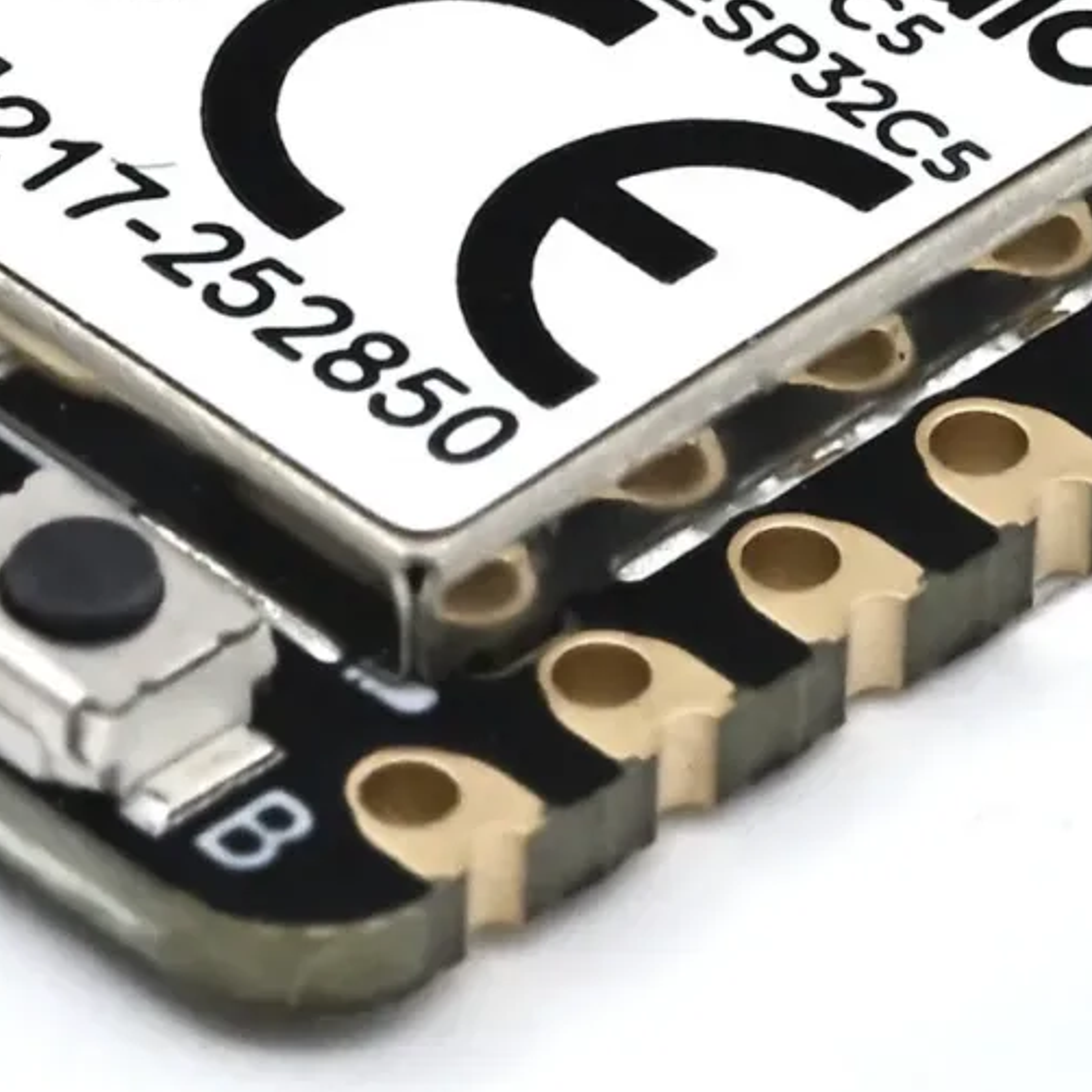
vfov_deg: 6.4
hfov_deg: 6.4
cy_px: 48
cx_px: 424
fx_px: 9743
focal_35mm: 273
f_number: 22
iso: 1600
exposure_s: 1/60
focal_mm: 105
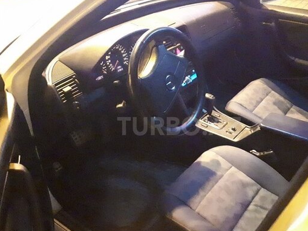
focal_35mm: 35
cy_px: 126
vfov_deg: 40.7
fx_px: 311
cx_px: 179
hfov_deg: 52.4
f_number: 1.9
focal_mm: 3.6
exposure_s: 1/17
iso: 3200
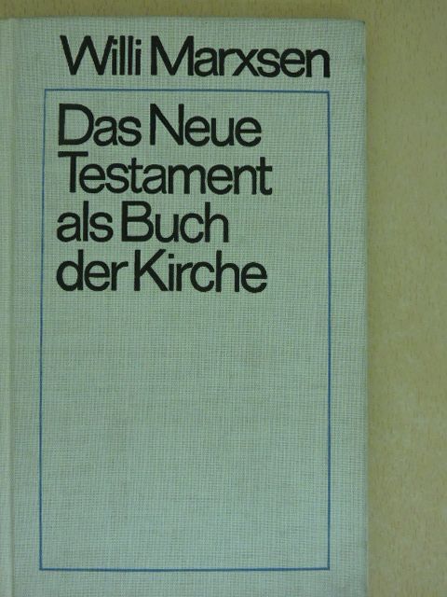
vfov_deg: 38.2
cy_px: 298
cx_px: 224
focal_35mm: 50
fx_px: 861
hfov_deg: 29.1
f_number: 4
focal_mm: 9
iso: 1250
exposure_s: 1/60
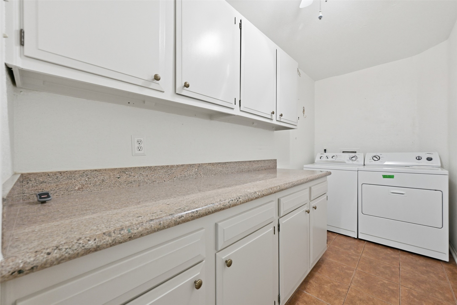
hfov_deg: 104.3
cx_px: 228
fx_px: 178
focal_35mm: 14
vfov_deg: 81.2
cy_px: 152
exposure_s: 1/6
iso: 400
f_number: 8
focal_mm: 14
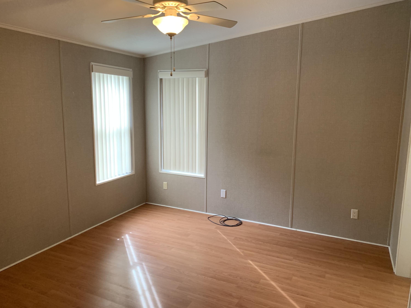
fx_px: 309
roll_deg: -1.6
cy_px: 154
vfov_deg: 53.1
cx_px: 206
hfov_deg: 67.3
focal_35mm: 26
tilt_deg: -8.0
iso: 160
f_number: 1.8
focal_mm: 4.25
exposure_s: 1/60
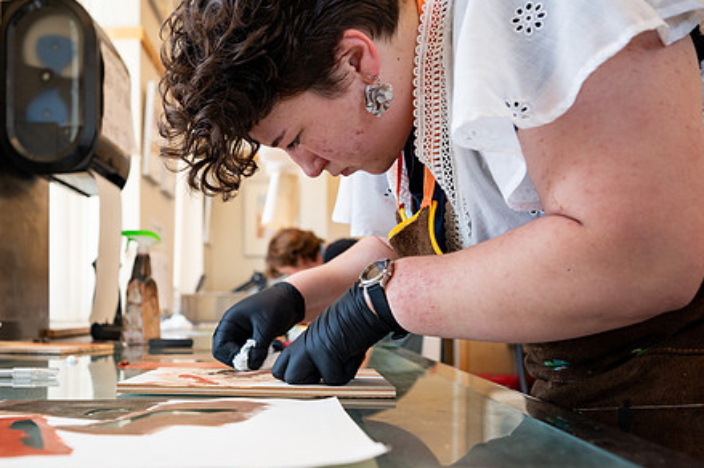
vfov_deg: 37.6
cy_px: 288
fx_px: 684
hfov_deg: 54.0
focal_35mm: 35
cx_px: 271
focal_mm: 26.5
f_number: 4
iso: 500
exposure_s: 1/250
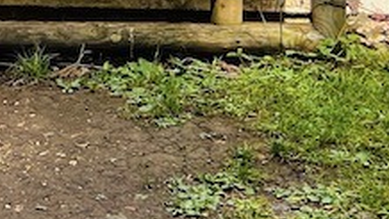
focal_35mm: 133
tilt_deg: -2.9
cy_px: -271
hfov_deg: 14.2
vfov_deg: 8.5
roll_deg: +0.1
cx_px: -316
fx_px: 1373
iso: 50
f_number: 1.5
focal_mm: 5.7
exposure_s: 1/1100
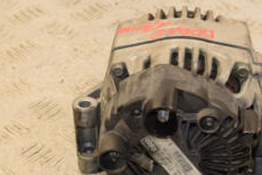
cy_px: 74
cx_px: 195
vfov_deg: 8.9
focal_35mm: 154
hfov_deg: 13.3
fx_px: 1121
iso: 800
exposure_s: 1/200
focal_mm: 40
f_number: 7.1
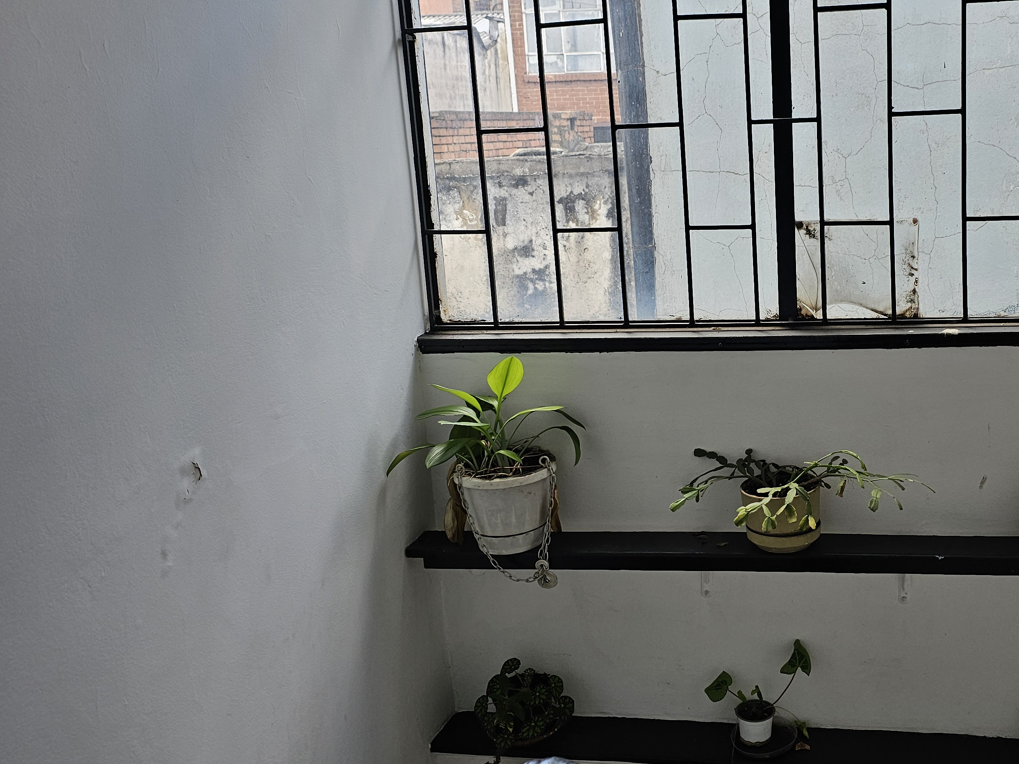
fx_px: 1089
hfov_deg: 48.0
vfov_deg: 38.6
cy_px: 349
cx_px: 778
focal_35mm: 37
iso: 40
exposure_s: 1/207
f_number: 1.7
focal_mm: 6.3
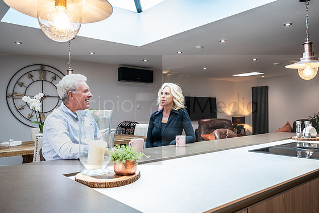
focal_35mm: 30
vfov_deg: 43.6
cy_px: 110
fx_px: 266
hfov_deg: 61.9
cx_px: 163
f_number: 5.6
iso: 500
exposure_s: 1/30
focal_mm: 29
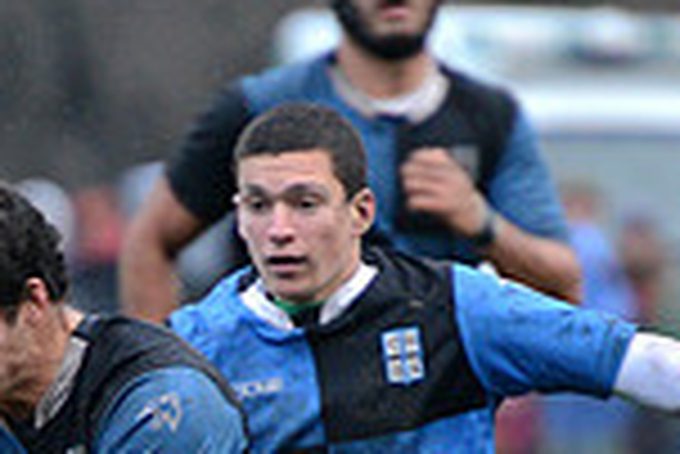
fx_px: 19625
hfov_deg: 2.0
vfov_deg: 1.3
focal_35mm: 1038
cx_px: 180
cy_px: 677
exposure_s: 1/500
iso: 3200
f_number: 4
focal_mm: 270
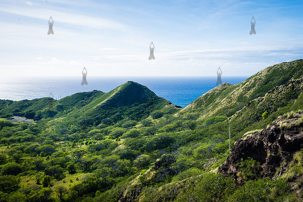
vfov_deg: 37.4
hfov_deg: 53.7
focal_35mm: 36
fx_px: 299
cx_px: 152
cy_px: 101
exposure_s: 1/160
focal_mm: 35
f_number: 10
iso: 200
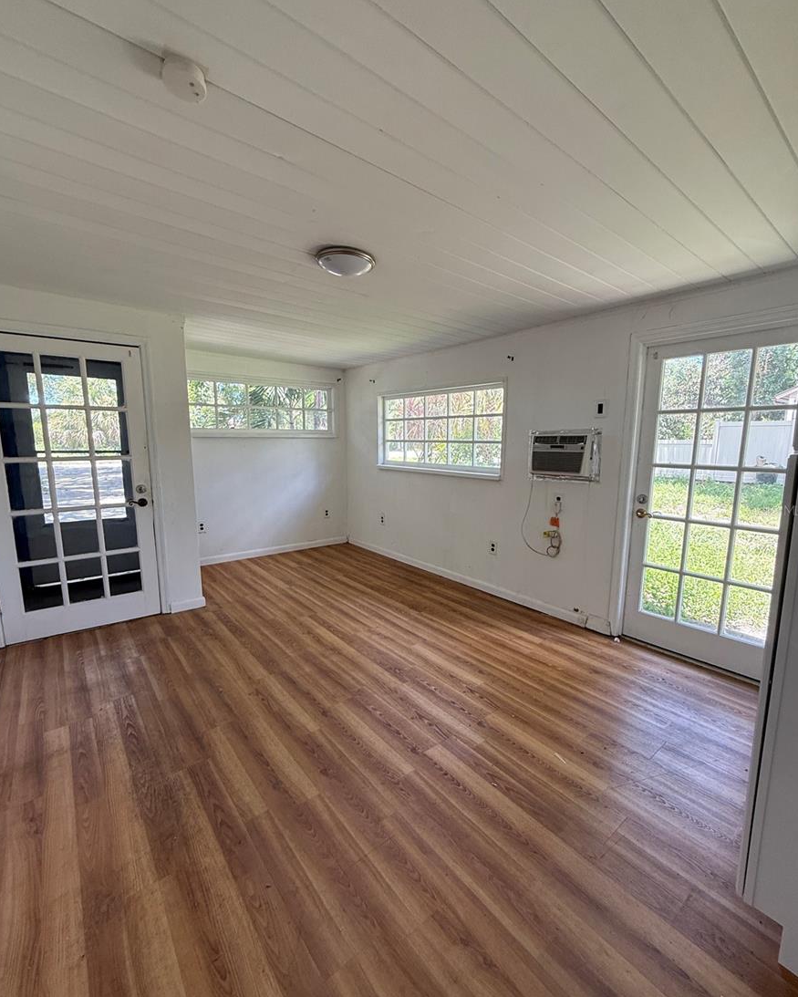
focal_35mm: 15
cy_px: 510
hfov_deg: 84.1
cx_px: 400
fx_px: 443
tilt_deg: -8.4
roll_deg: -0.1
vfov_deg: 96.8
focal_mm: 2.22
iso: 100
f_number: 2.2
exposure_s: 1/99
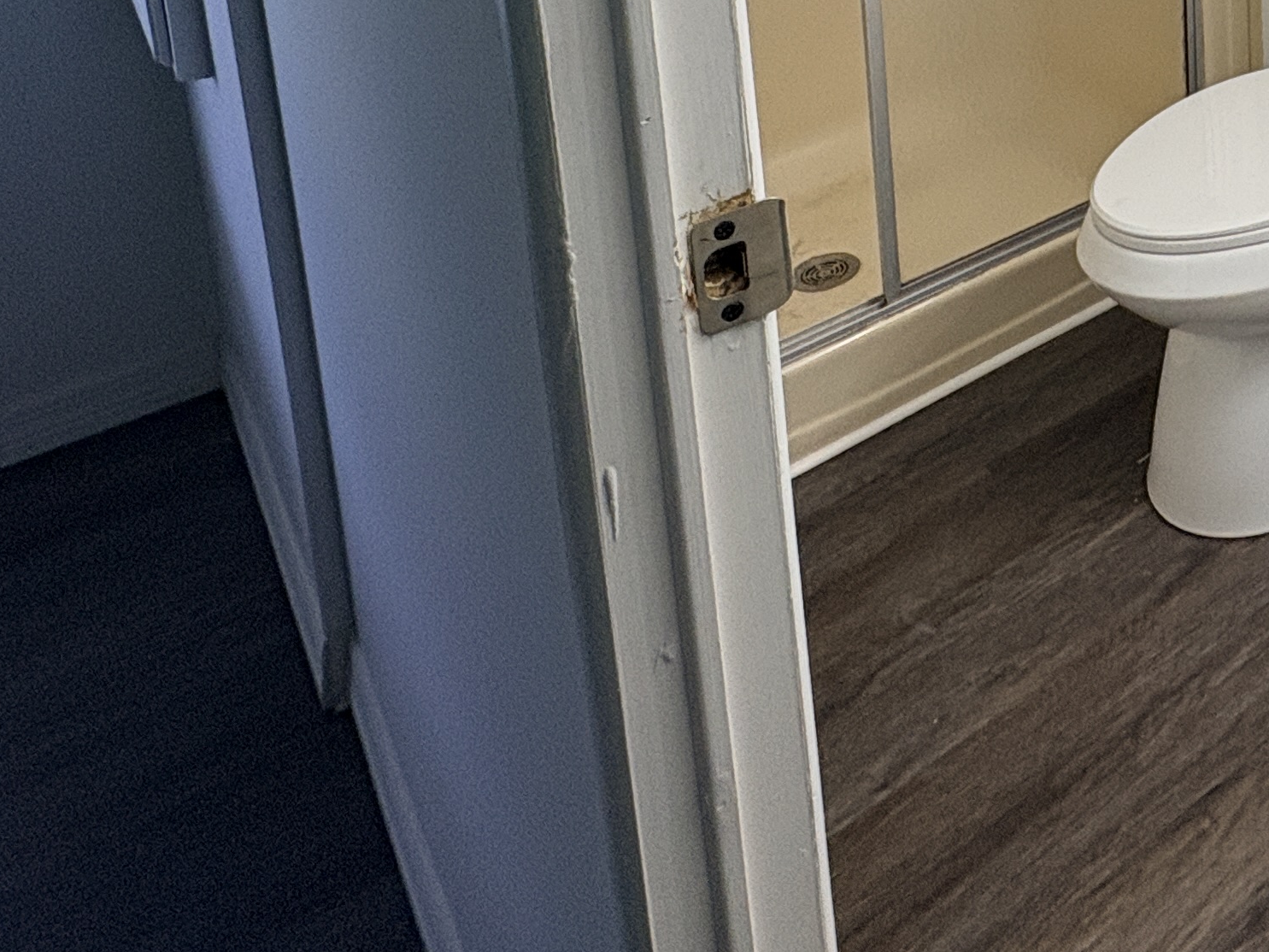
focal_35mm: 38
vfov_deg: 29.6
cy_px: -310
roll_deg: +0.8
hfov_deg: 38.2
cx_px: 1474
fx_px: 1393
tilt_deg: -9.6
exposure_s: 1/120
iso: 125
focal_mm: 2.22
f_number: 2.2
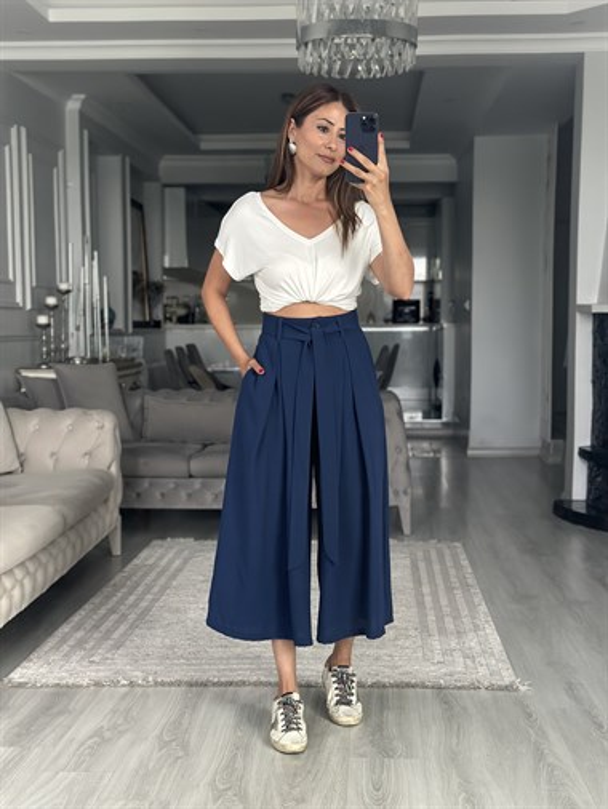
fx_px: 1123
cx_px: 304
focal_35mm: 48
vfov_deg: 39.6
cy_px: 404
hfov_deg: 30.3
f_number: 1.78
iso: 320
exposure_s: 1/60
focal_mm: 6.86
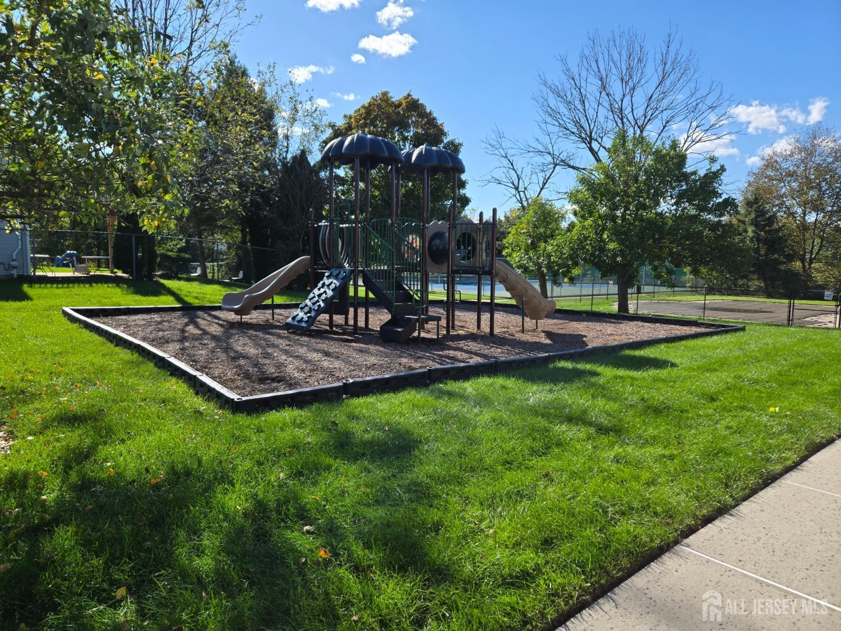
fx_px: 559
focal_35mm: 23
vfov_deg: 58.9
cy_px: 316
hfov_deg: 73.9
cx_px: 420
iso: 50
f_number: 1.8
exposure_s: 1/2921
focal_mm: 5.4
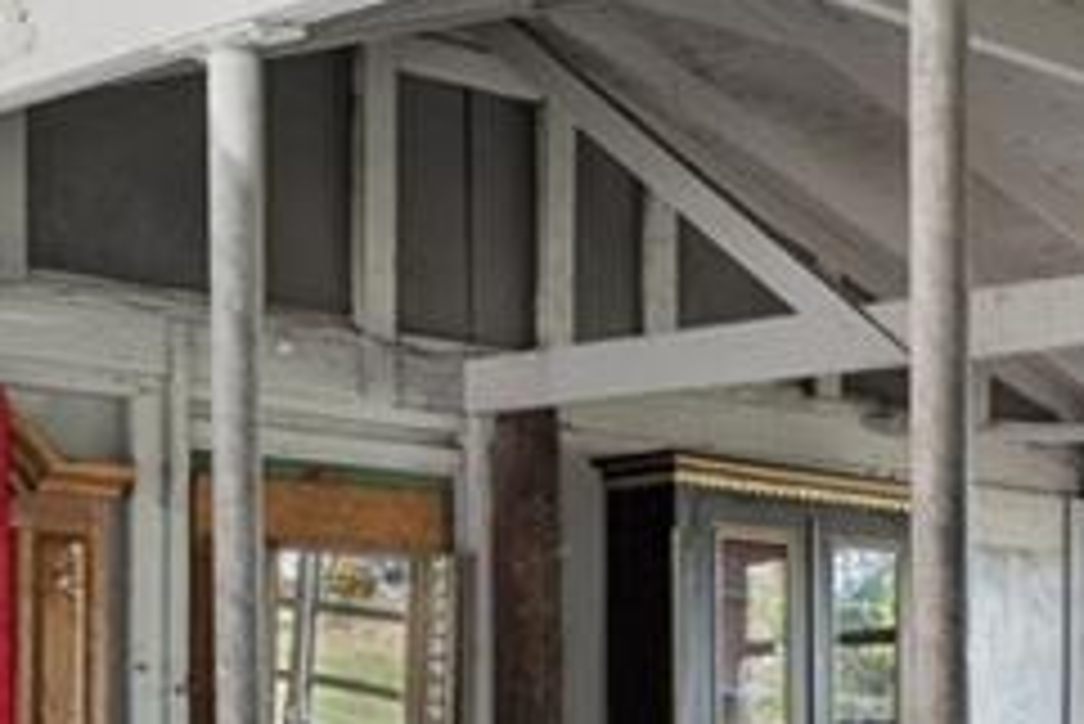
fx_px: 2802
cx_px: 931
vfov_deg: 12.9
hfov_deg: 21.5
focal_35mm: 93
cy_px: 1414
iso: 400
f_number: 8
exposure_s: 1/160
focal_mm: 14
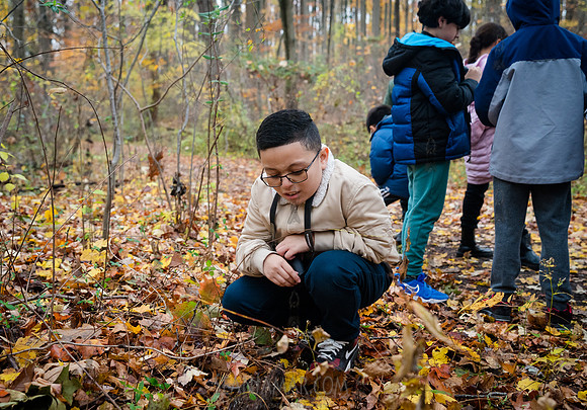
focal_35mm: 39
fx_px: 648
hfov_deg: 48.7
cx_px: 291
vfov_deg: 35.1
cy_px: 196
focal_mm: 35
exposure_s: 1/200
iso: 4000
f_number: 4
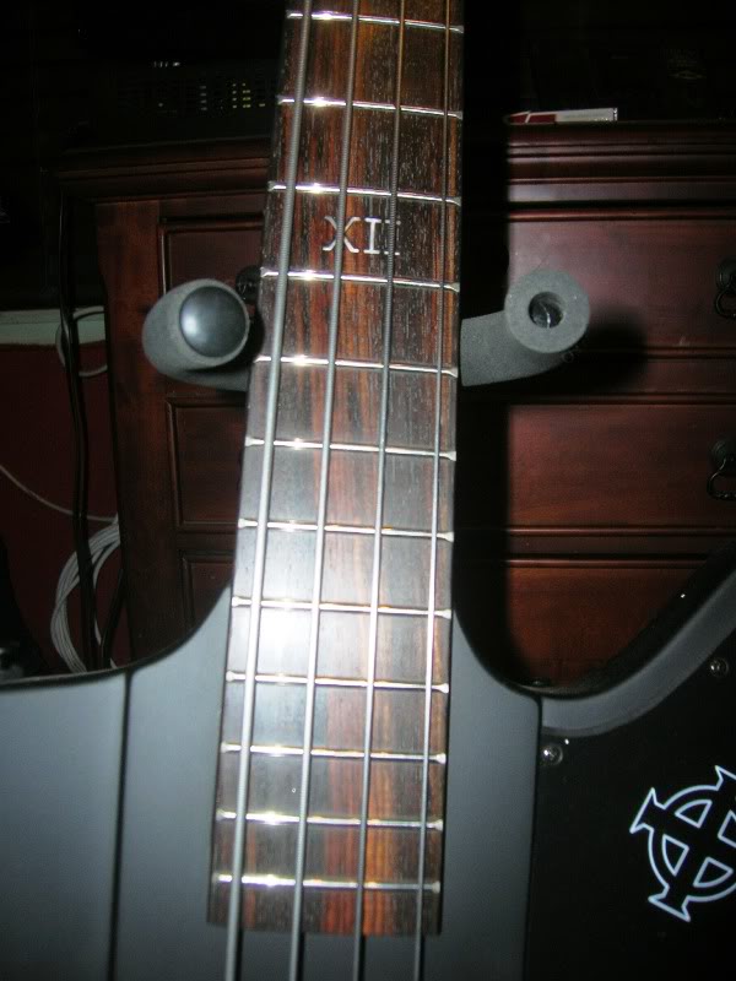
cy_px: 490
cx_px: 368
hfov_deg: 41.8
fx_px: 964
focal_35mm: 34
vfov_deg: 54.0
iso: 50
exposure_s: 1/60
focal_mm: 5.7
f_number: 2.9
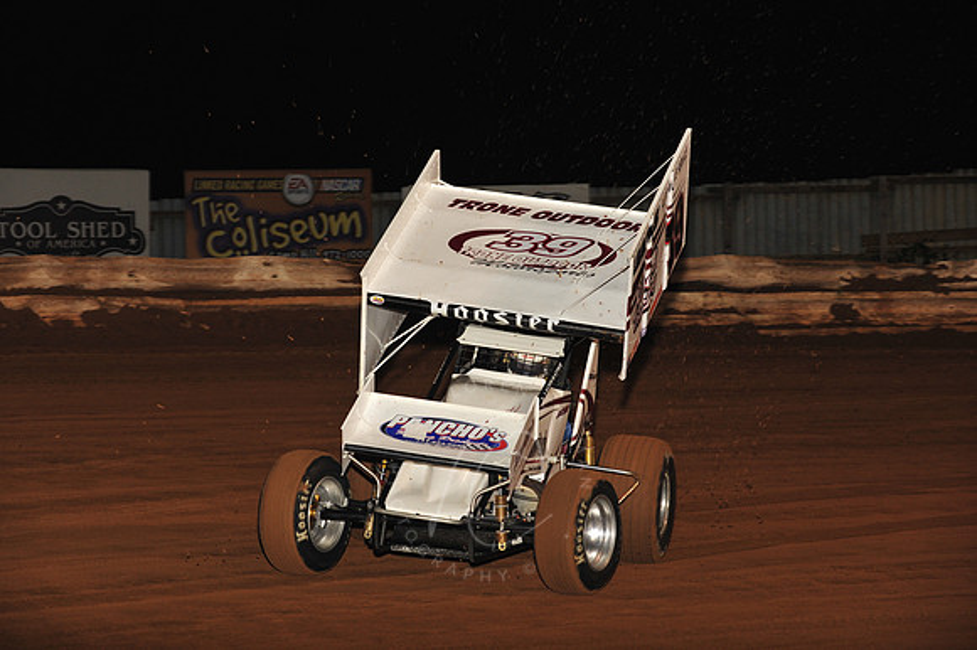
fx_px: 3662
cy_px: 325
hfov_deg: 15.2
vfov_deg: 10.1
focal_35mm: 135
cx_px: 488
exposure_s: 1/320
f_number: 7.1
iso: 1000
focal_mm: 135
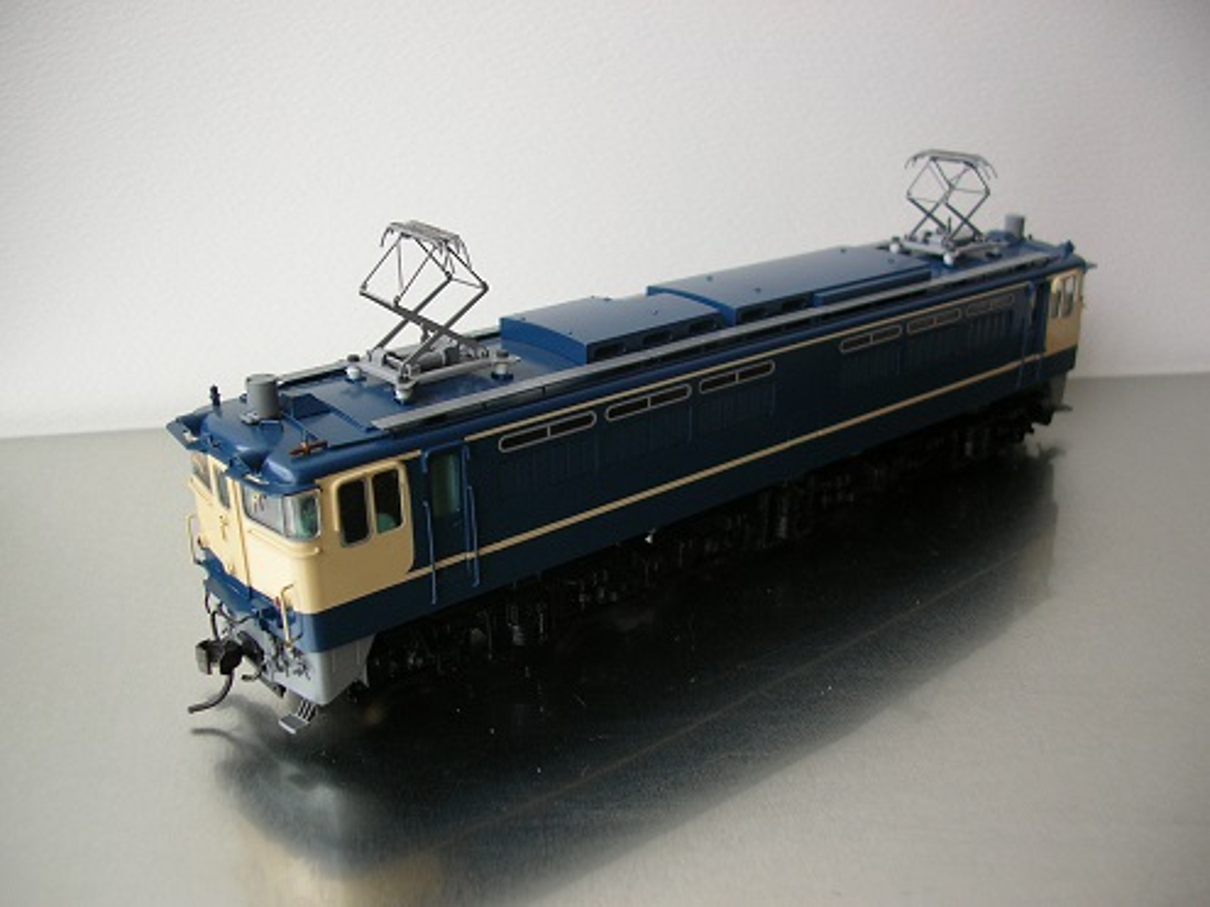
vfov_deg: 40.7
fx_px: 1223
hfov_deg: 52.6
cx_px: 605
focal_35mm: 35
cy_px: 454
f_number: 2.8
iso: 50
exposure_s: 1/50
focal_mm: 5.8
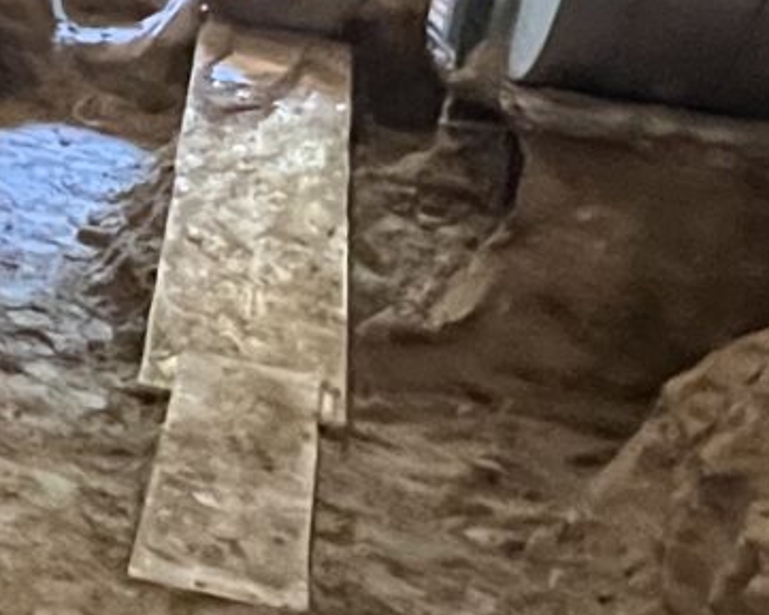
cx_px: -156
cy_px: 319
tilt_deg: -19.0
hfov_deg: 19.9
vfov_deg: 17.1
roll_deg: -9.0
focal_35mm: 90
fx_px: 2049
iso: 1000
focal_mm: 1.57
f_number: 1.8
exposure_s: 1/30
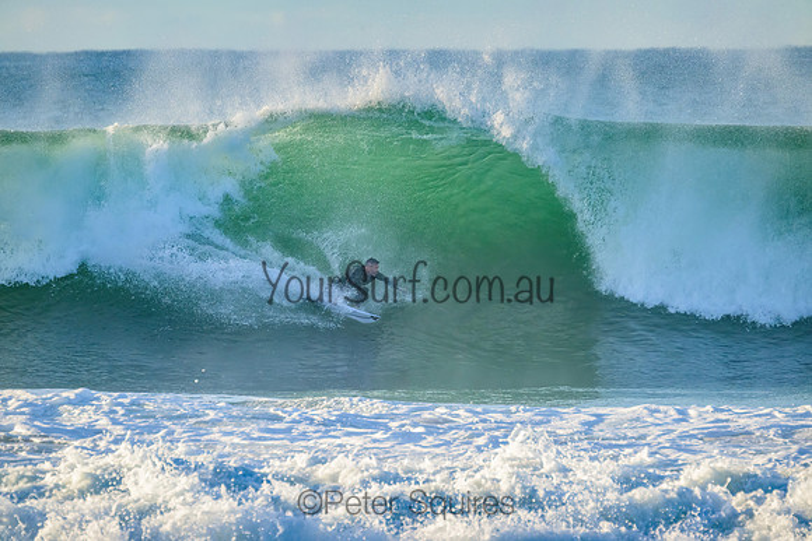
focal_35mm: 630
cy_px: 270
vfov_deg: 2.2
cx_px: 406
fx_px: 14213
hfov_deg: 3.3
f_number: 11
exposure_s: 1/1600
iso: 2500
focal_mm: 630
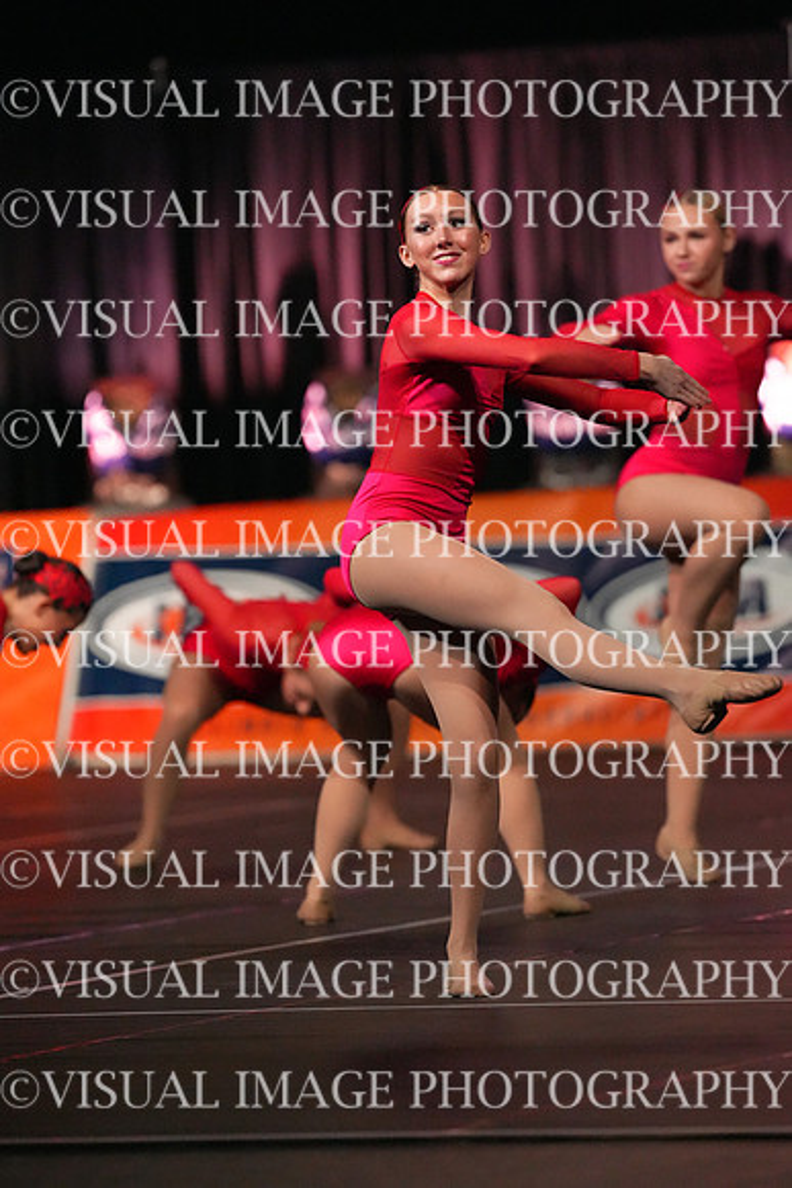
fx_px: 9893
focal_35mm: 300
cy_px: 594
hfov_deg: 4.6
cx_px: 396
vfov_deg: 6.9
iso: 16000
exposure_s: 1/1250
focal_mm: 300
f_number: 3.5
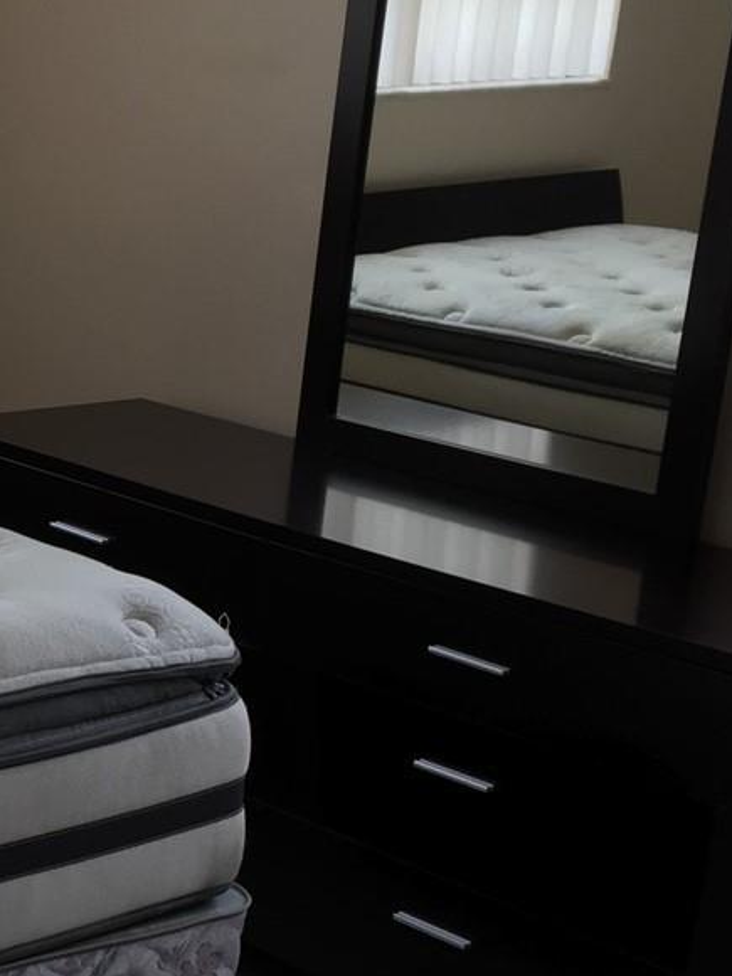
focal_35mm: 80
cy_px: 591
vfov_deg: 24.4
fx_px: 2256
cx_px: -283
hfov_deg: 17.1
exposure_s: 1/120
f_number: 2.2
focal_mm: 4.15
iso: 40
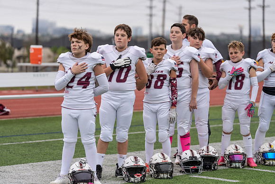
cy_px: 92
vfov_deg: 11.6
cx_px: 138
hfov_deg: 17.3
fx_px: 902
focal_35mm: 118
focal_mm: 118
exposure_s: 1/1250
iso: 500
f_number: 2.8
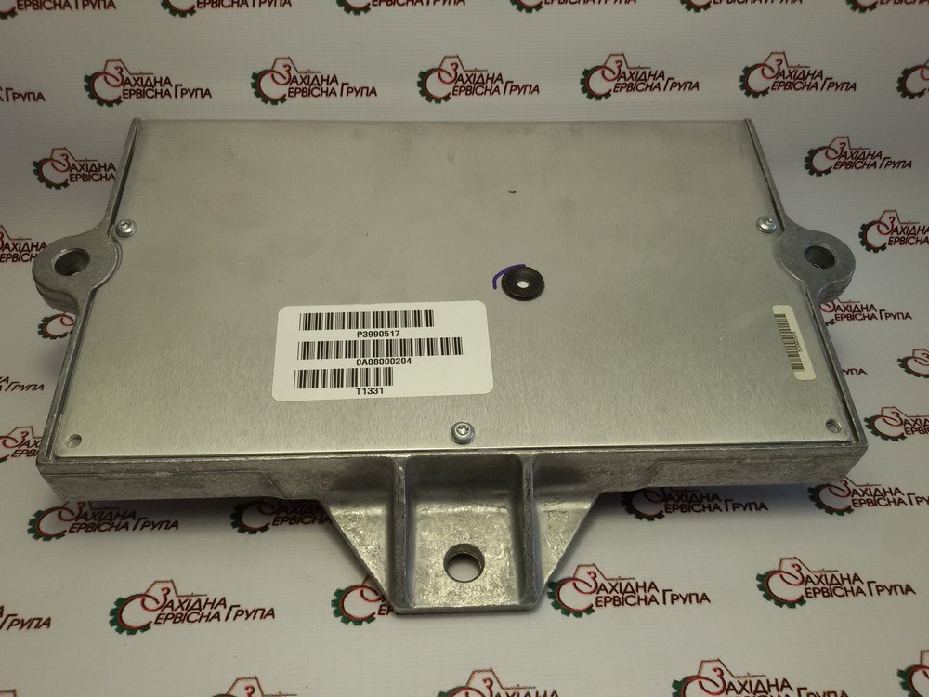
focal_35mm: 31
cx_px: 464
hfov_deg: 58.4
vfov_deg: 45.4
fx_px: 832
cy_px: 348
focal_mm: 2.93
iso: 40
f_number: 2.4
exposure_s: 1/147
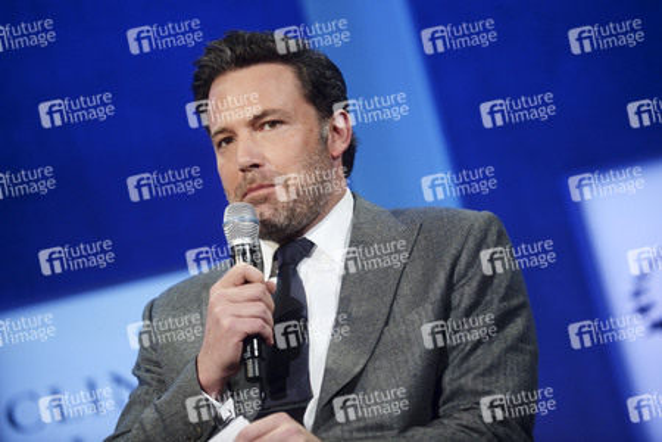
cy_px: 221
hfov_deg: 10.3
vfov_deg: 6.9
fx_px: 3677
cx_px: 331
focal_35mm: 200
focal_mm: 200
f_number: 4
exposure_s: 1/400
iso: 1600
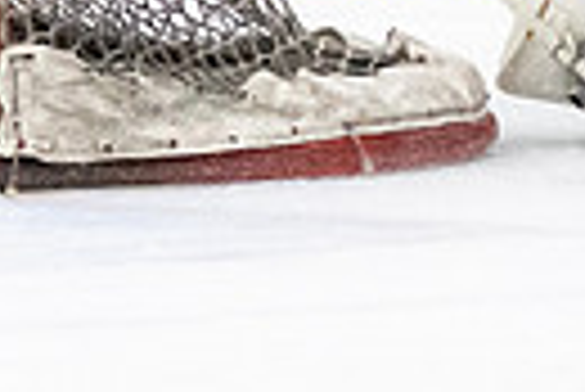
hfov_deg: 2.3
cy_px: -528
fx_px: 14853
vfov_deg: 1.5
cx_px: 999
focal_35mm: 913
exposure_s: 1/800
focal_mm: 80
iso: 4000
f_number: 2.8
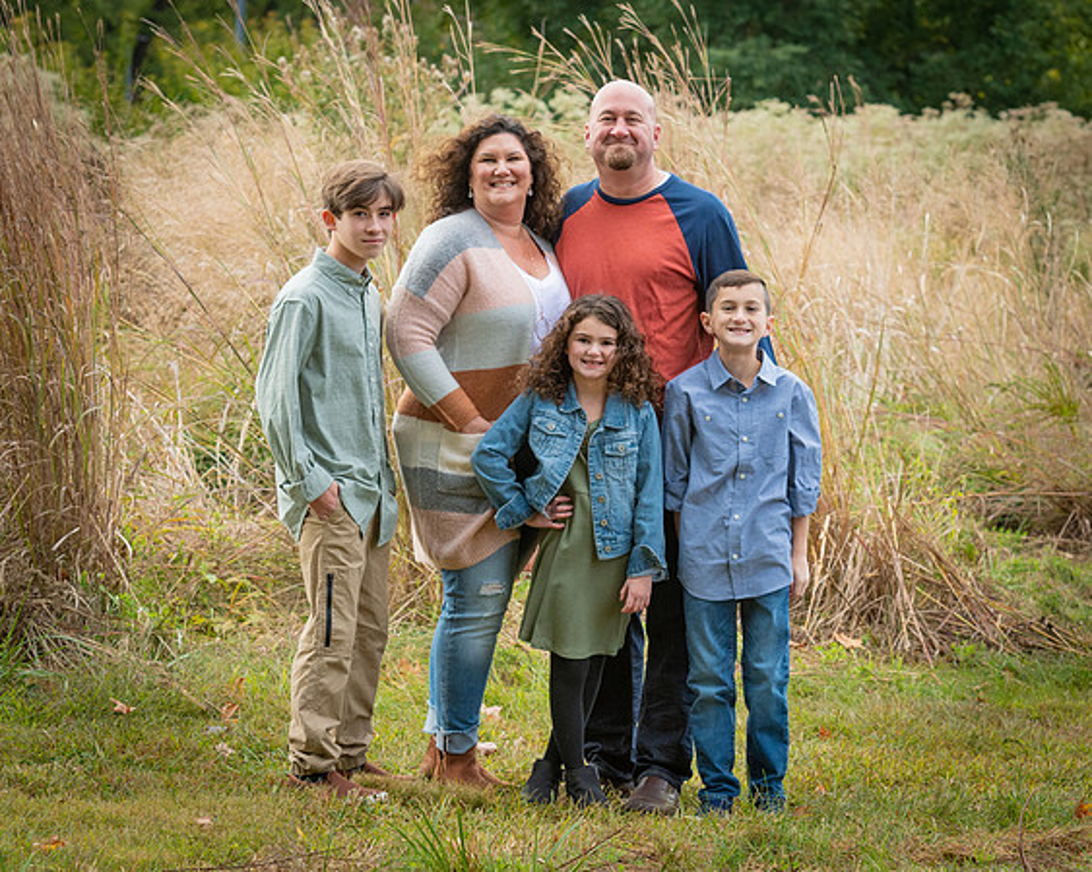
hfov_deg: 10.2
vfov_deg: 8.2
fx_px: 6096
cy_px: 477
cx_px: 622
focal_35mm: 189
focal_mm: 102
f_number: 7.1
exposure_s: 1/250
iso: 360
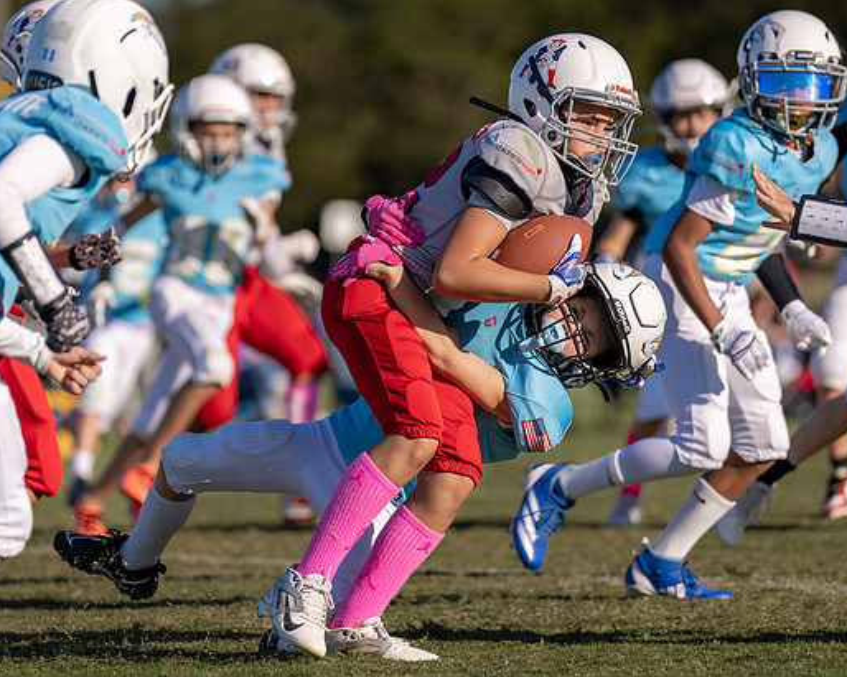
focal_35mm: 356
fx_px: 8922
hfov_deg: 5.4
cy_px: 294
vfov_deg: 4.3
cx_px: 391
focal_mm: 200
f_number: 2.8
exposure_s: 1/2500
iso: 100
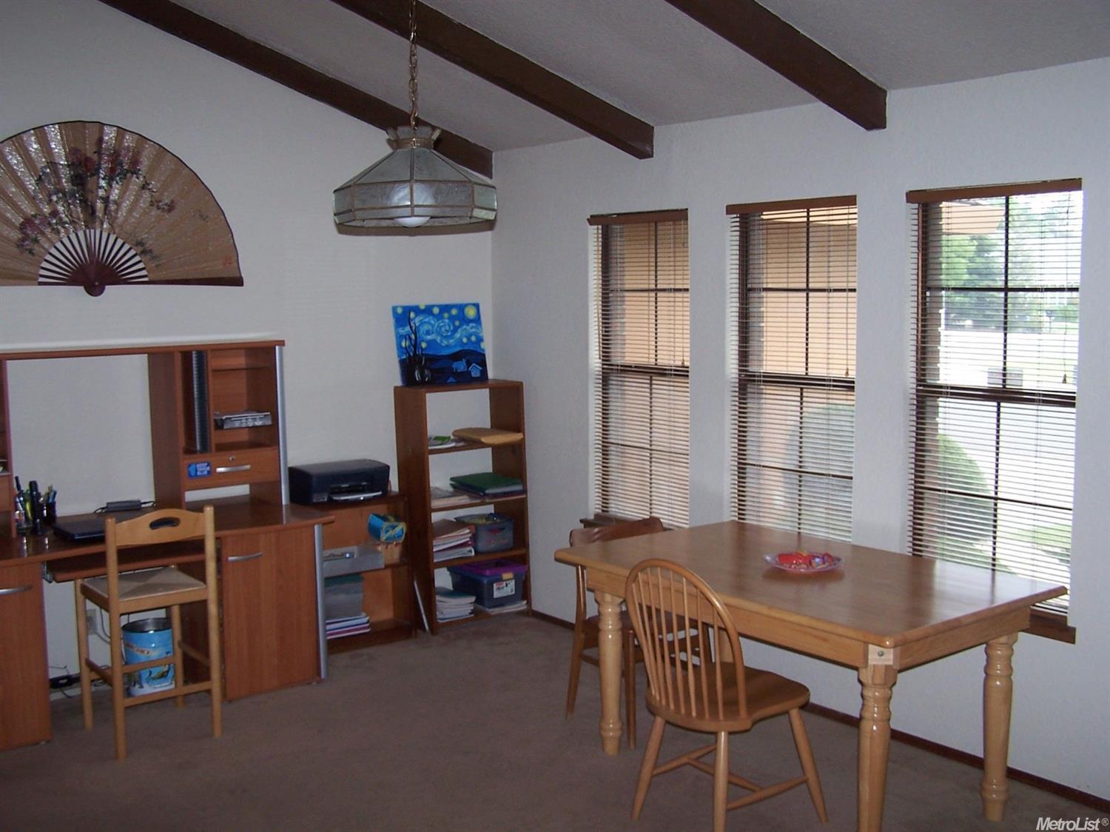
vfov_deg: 37.7
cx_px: 555
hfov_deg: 49.0
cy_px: 416
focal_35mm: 38
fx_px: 1218
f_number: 2.8
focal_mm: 6.3
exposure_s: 1/60
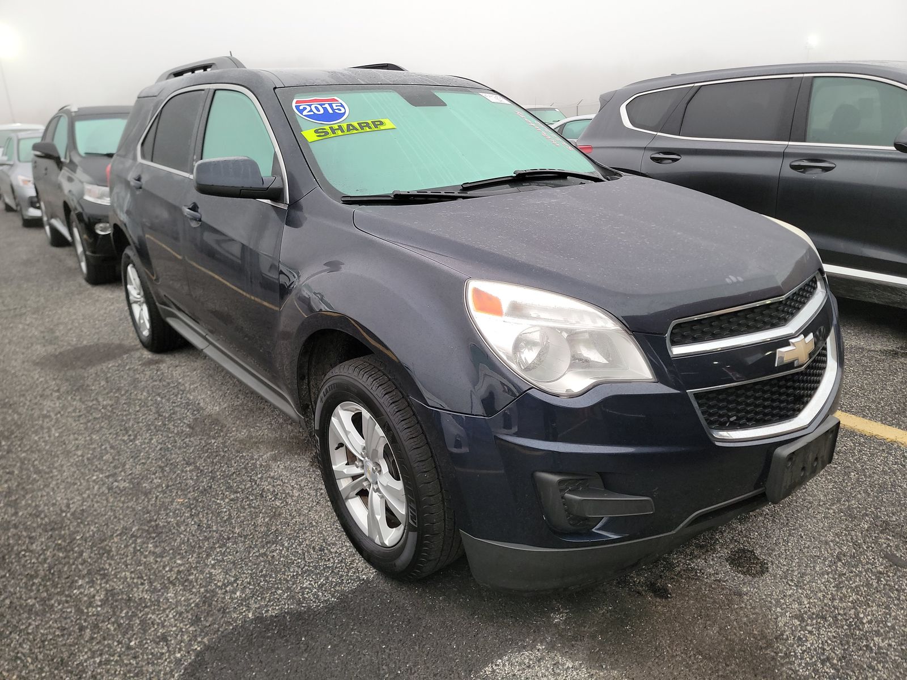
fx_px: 629
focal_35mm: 24
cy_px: 340
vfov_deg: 56.8
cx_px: 454
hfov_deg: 71.6
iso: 200
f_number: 1.8
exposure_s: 1/59
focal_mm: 6.7
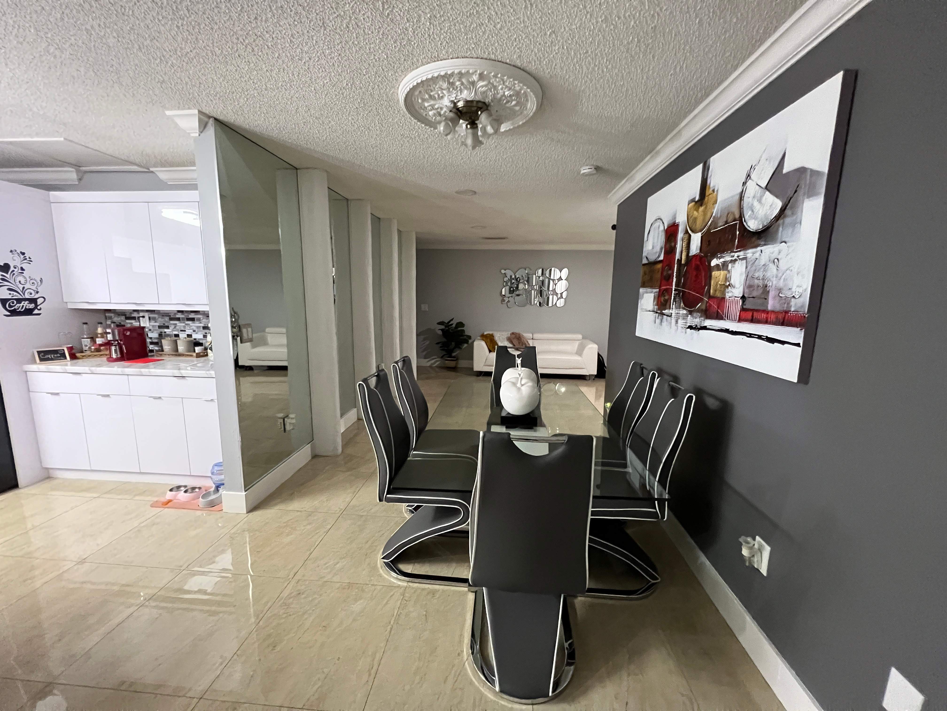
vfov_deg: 89.9
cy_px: 356
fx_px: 356
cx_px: 474
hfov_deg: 106.2
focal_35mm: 13
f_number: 1.8
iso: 1000
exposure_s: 1/60
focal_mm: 1.57
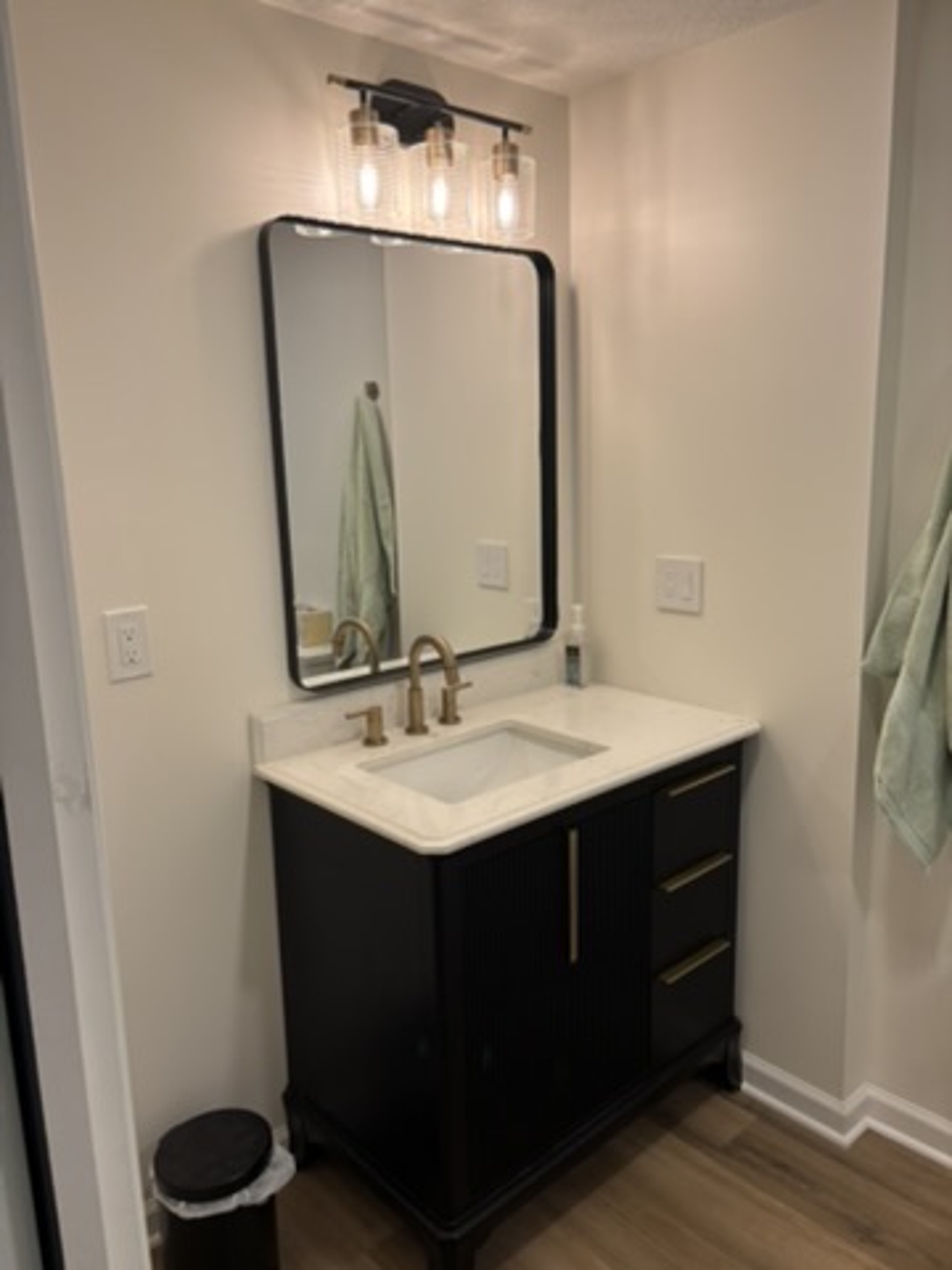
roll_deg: +1.6
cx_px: 476
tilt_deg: -10.5
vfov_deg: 67.3
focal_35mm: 26
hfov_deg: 53.1
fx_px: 953
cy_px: 635
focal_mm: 5.96
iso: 64
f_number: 1.6
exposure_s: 1/120
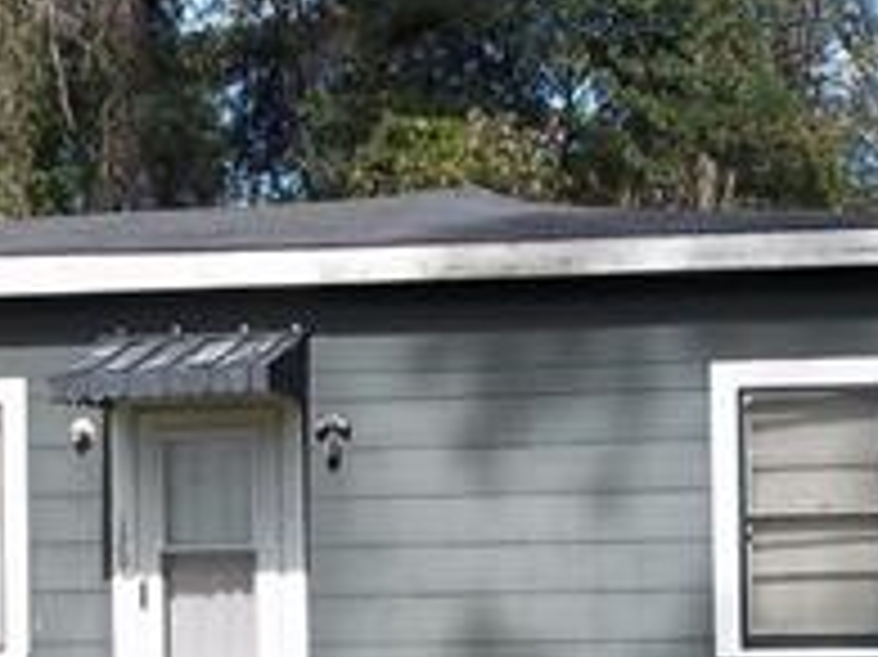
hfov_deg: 16.6
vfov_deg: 12.4
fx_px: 2991
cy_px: 594
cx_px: 248
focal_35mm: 118
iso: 80
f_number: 8
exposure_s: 1/125
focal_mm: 6.5
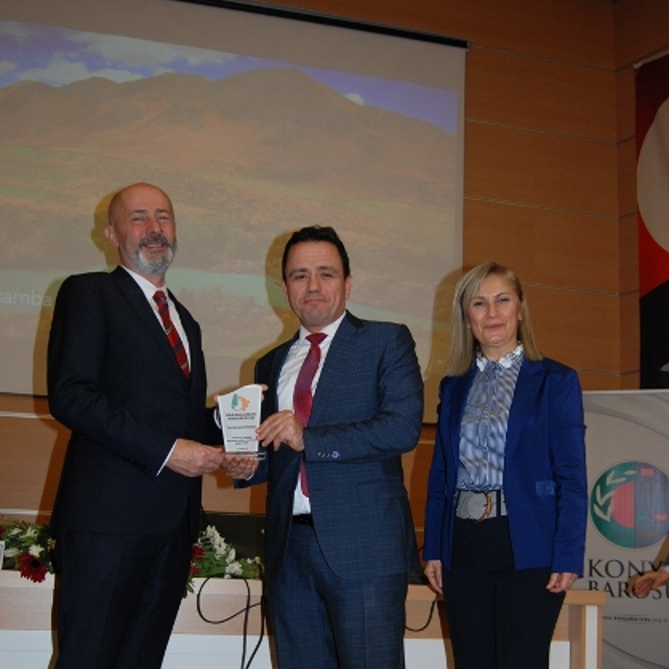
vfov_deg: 38.7
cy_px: 450
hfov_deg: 39.2
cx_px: 332
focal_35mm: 43
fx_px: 940
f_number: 4
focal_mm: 22
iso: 400
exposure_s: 1/60
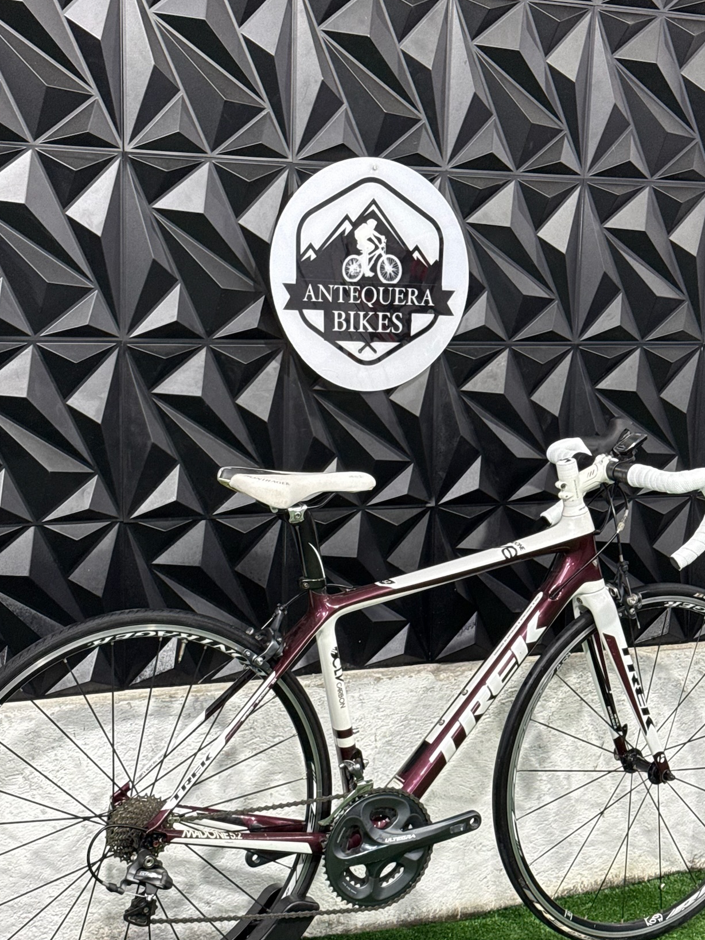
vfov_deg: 32.1
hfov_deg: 24.4
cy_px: 551
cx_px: 340
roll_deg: -2.5
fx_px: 1629
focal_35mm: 60
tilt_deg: -8.4
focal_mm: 6.76
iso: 200
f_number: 1.78
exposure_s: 1/60
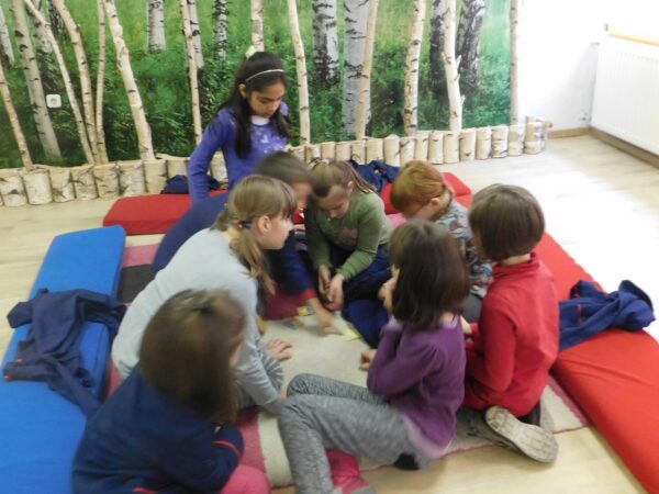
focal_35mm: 23
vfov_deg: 58.9
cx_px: 330
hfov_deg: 73.9
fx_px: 438
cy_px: 247
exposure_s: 1/13
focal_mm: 4
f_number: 3
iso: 400
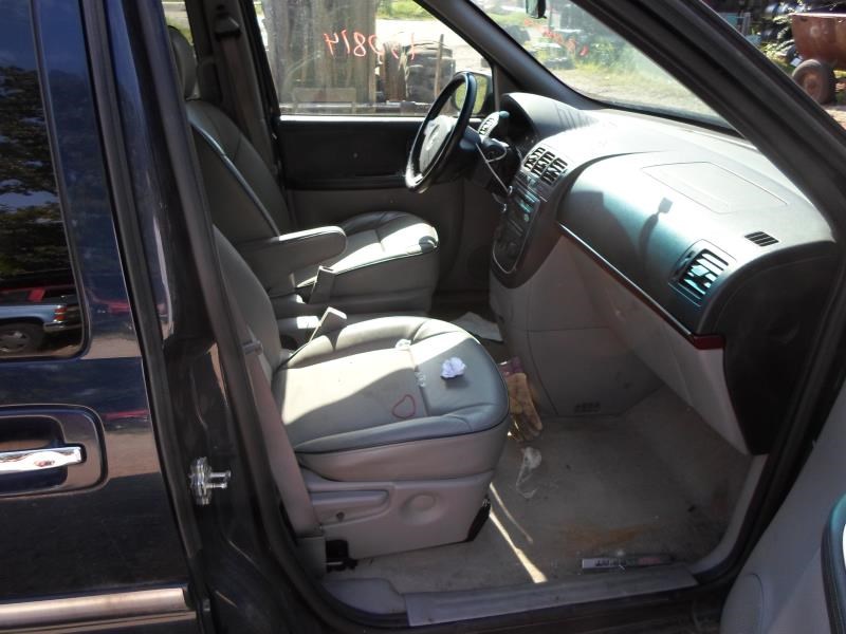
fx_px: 611
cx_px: 423
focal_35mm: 25
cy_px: 317
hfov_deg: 69.4
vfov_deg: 54.9
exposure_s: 1/350
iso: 80
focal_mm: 4.5
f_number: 2.5
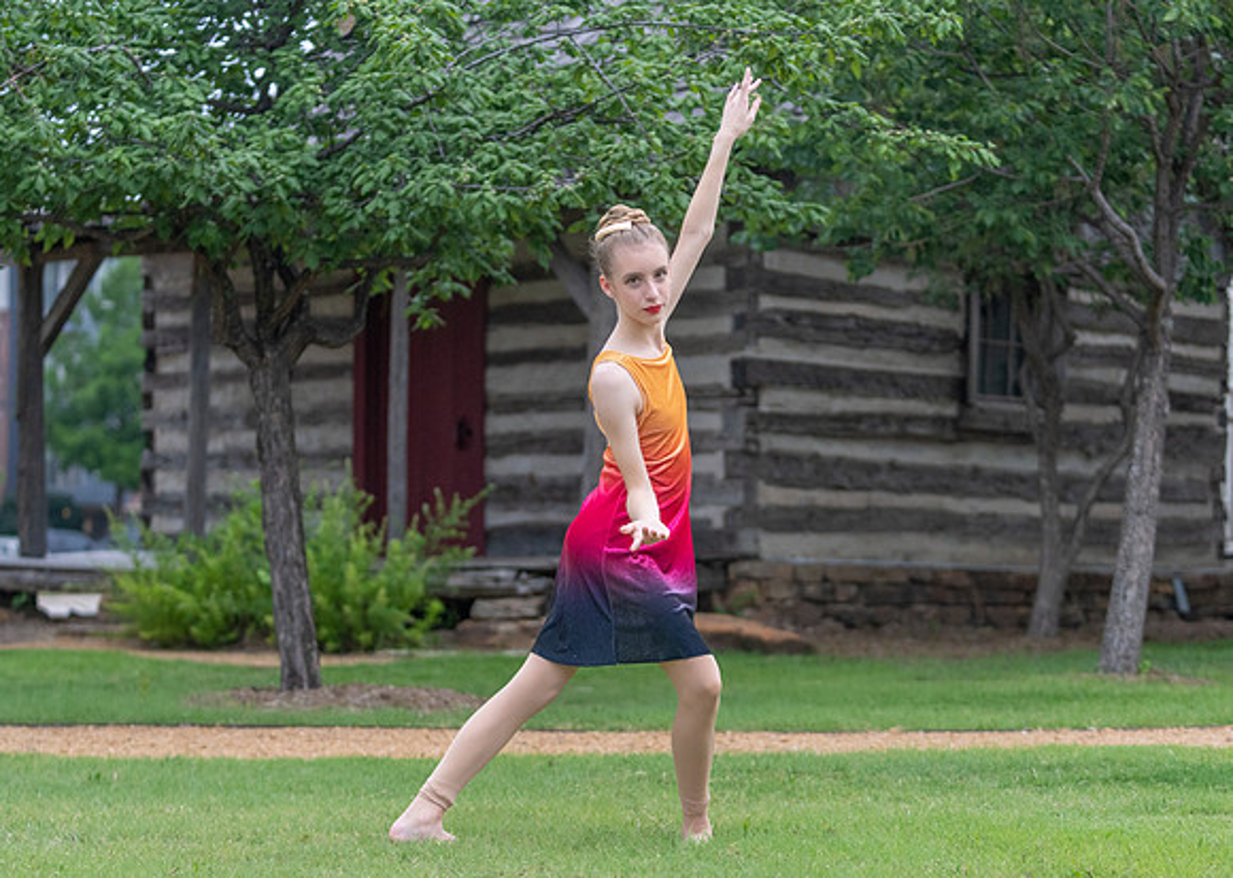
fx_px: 3110
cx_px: 598
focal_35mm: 89
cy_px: 449
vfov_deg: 16.1
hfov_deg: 22.4
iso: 1250
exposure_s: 1/320
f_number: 2.8
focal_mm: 70
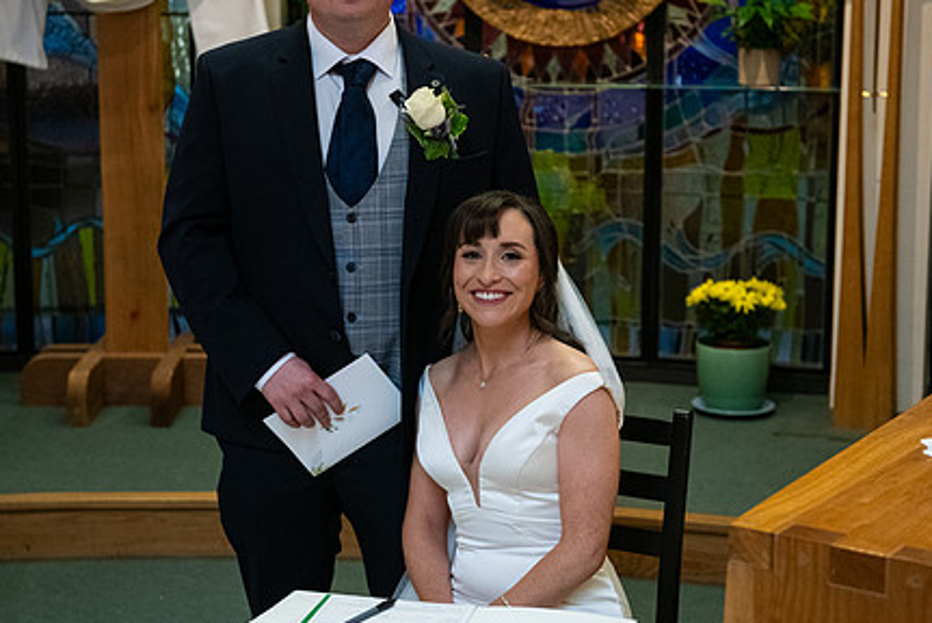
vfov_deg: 18.4
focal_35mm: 74
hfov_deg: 27.3
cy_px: 261
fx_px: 1917
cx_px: 476
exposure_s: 1/160
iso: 1600
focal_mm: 55
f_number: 3.5
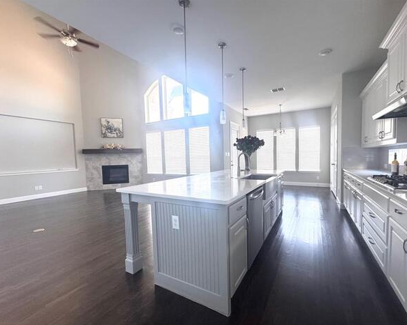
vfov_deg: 84.0
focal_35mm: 15
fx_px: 181
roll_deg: +1.4
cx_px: 220
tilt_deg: -3.4
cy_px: 167
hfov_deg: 96.6
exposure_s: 1/60
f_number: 2.2
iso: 400
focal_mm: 2.22
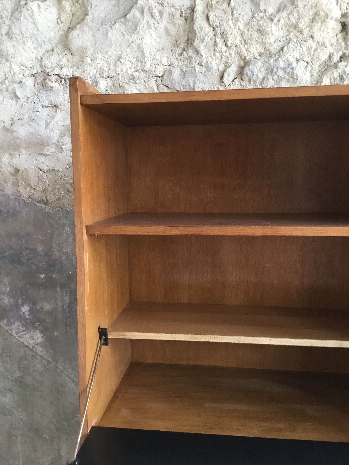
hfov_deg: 45.4
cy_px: 232
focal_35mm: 31
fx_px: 417
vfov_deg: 58.4
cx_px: 174
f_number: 2.4
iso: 100
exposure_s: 1/33
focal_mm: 3.3
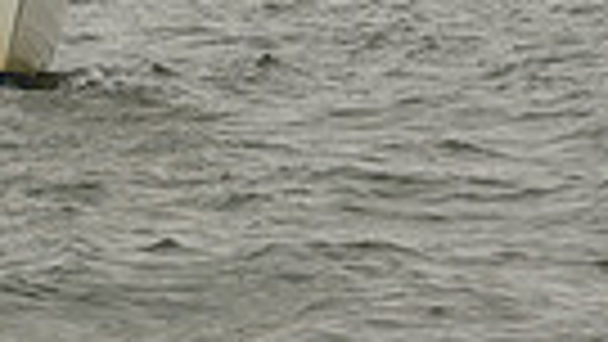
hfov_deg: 5.6
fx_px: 6240
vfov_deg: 3.1
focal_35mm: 387
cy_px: -824
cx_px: -79
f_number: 10
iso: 250
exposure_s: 1/640
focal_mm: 86
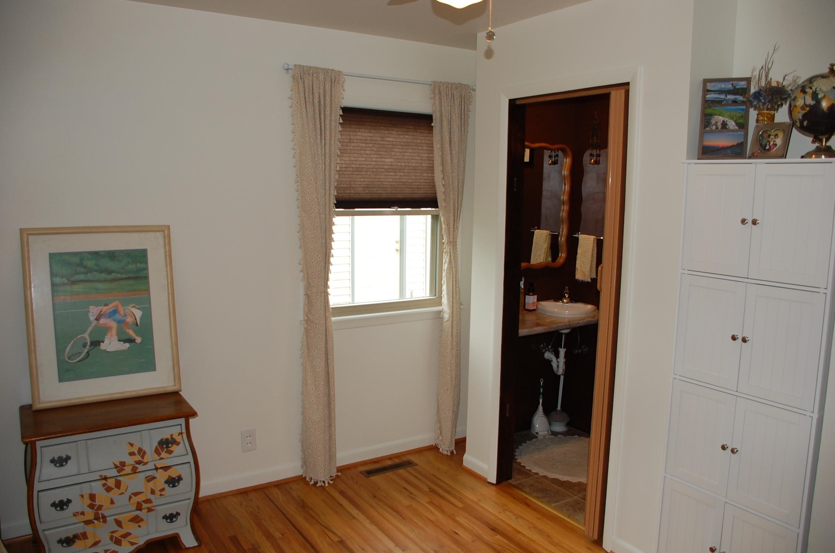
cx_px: 418
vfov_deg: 47.8
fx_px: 625
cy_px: 276
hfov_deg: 67.5
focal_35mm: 27
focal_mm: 18
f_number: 3.5
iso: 400
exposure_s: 1/125
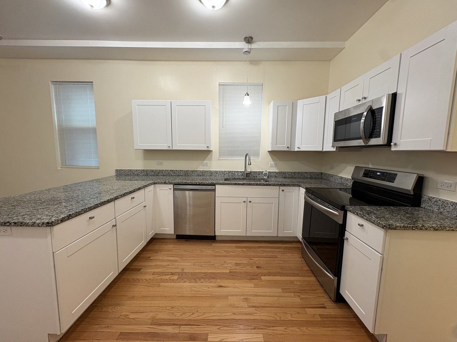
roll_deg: -0.7
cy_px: 171
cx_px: 228
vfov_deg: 85.7
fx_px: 185
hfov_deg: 102.1
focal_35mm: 14
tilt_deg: -6.7
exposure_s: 1/120
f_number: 2.2
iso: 160
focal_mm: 2.22
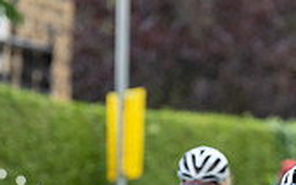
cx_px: 230
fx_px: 3591
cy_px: 238
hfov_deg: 4.7
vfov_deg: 2.9
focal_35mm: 445
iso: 640
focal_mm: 129
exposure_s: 1/500
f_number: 2.8
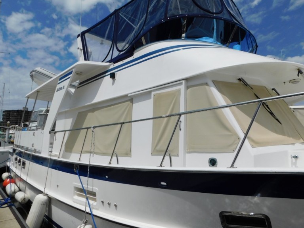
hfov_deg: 71.6
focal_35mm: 24
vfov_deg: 56.8
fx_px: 211
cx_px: 152
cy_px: 116
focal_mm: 4
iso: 125
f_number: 6
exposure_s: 1/1500
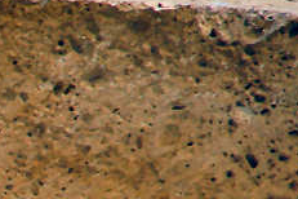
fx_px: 9388
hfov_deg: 1.8
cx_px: -277
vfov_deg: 1.2
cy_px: 391
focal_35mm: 1134
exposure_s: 1/125
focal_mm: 175
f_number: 6
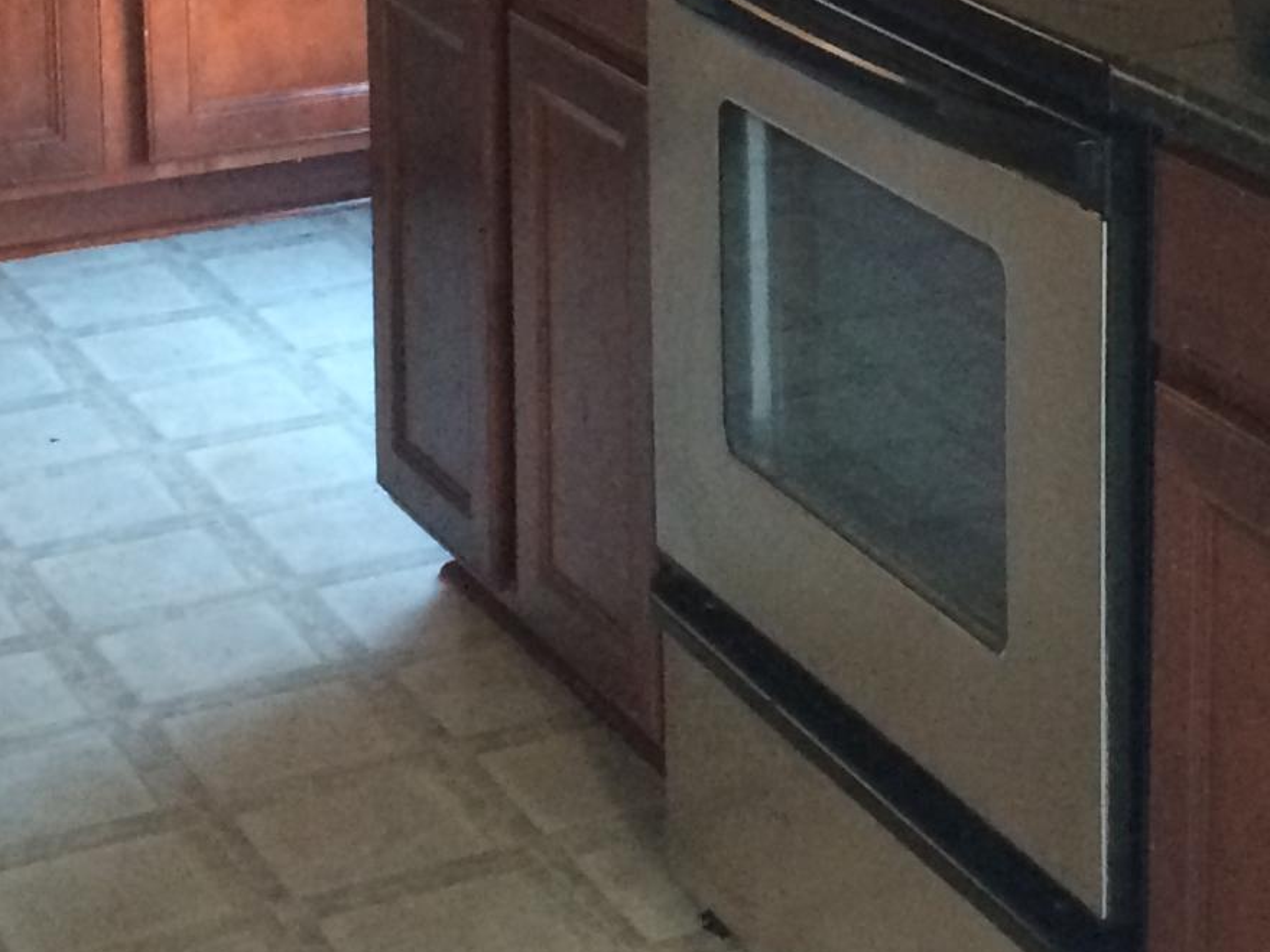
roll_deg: -0.3
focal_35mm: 99
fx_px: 3632
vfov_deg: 14.3
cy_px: -280
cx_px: 1218
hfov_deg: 19.4
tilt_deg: -10.1
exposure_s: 1/30
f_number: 2.2
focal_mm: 4.15
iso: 250
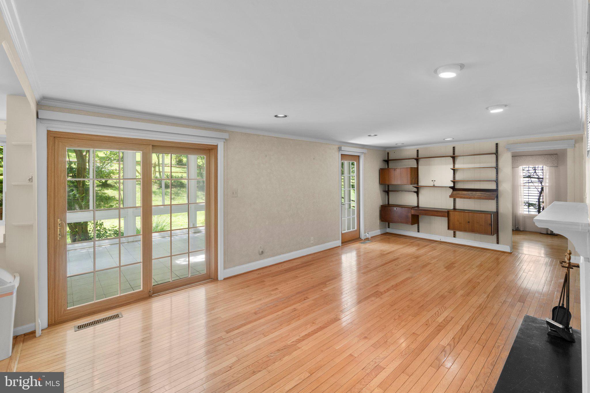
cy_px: 196
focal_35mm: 15
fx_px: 246
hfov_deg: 100.4
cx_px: 295
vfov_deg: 77.3
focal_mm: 10
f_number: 8
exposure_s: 1/2.5
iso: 200
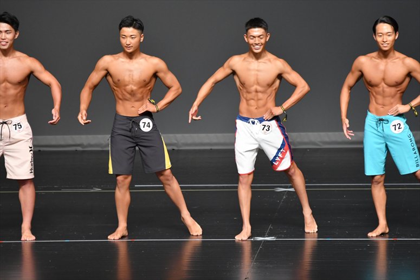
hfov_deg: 6.5
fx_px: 3673
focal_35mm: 315
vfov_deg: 4.4
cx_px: 210
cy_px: 140
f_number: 5.6
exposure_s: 1/400
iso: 2500
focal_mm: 210
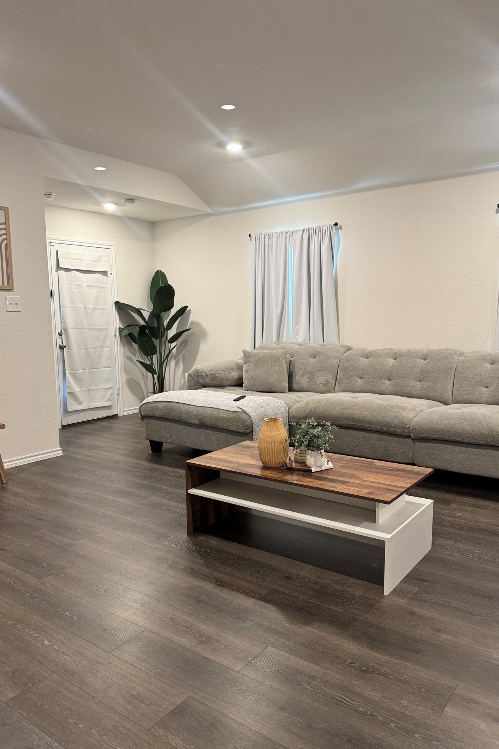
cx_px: 237
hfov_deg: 49.5
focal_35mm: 26
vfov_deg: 69.4
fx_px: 540
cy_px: 386
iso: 250
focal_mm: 6.76
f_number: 1.78
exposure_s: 1/60
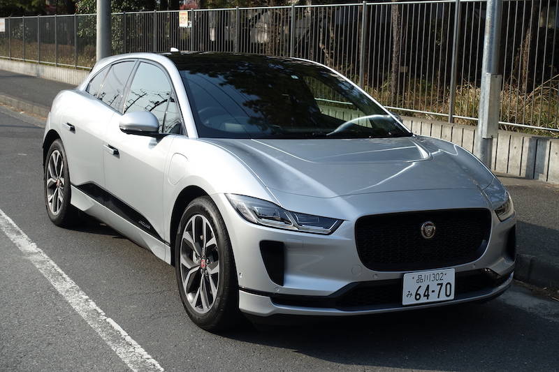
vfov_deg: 23.4
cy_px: 186
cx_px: 280
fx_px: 900
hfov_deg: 34.5
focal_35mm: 58
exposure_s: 1/60
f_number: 4.5
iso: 125
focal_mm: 21.39
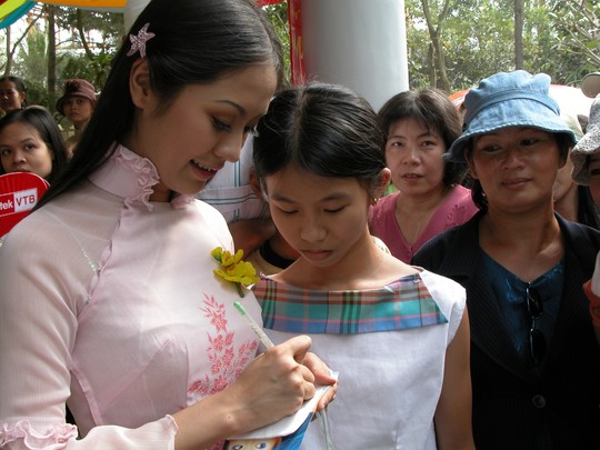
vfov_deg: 35.1
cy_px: 225
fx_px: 711
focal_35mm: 41
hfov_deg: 45.8
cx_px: 300
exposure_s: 1/47.4
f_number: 6.5
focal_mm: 10.7
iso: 100
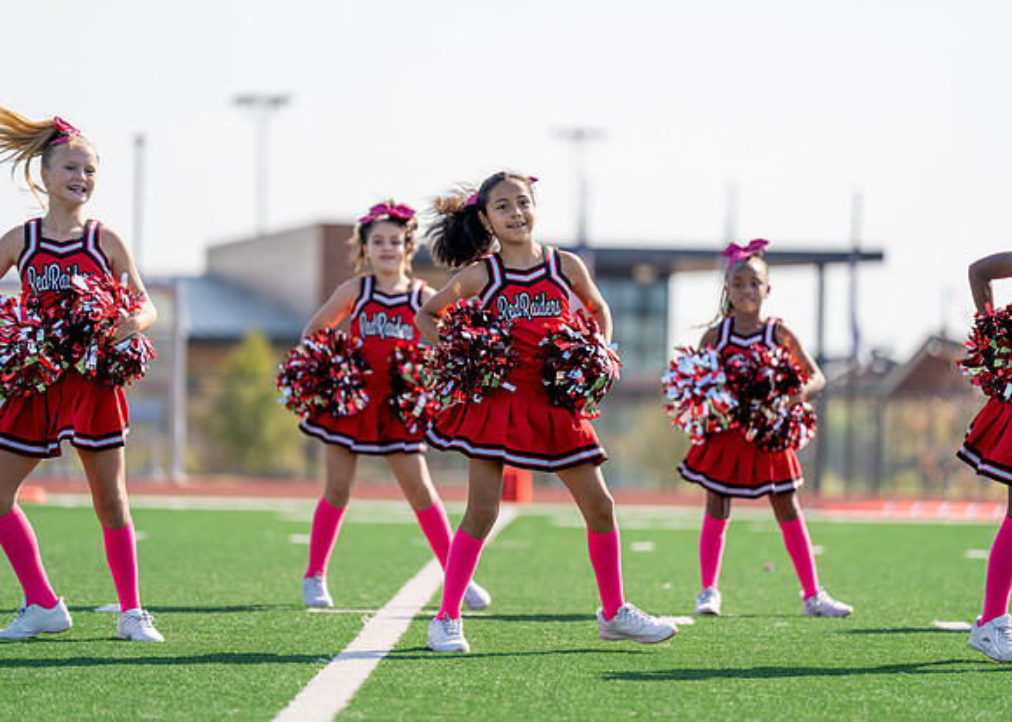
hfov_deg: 9.6
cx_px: 506
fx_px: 6022
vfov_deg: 6.9
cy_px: 361
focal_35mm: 210
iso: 100
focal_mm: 200
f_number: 2.8
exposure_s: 1/1250
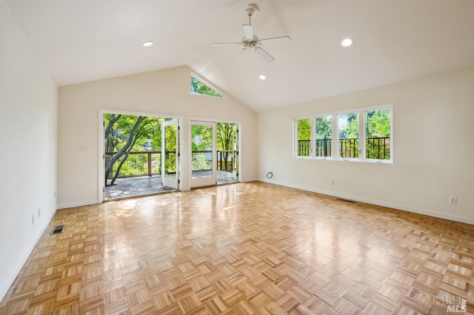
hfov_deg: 104.3
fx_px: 184
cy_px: 158
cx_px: 237
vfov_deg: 81.2
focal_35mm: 14
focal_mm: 14
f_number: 9
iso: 200
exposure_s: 1/10
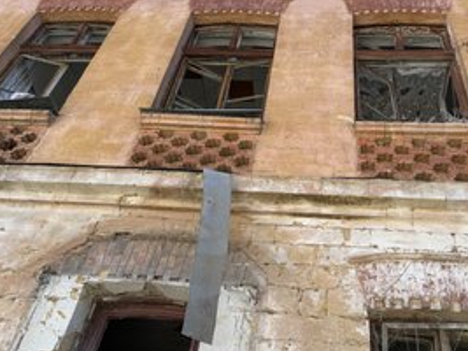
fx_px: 486
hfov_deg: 50.9
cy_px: 174
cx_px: 287
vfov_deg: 39.6
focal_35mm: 36
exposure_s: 1/1172
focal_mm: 6.86
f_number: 1.78
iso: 80
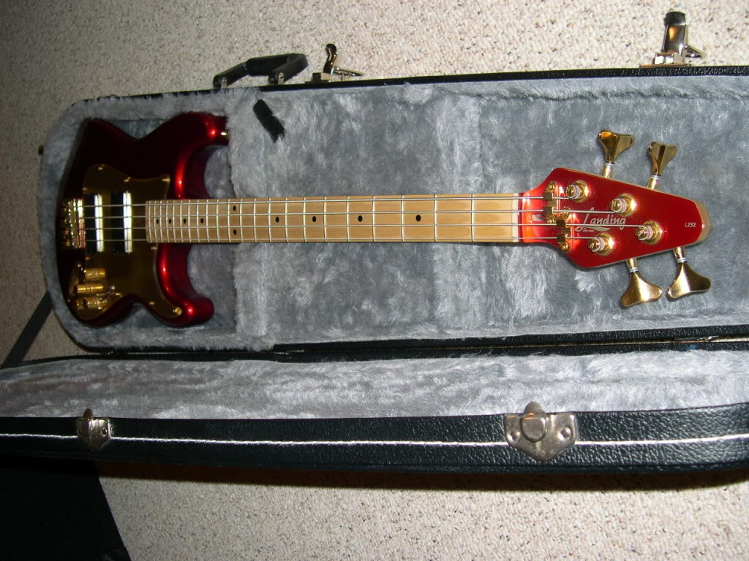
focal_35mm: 38
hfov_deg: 49.0
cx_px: 374
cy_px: 280
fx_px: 822
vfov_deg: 37.7
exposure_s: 1/60
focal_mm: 8
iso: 100
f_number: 2.8
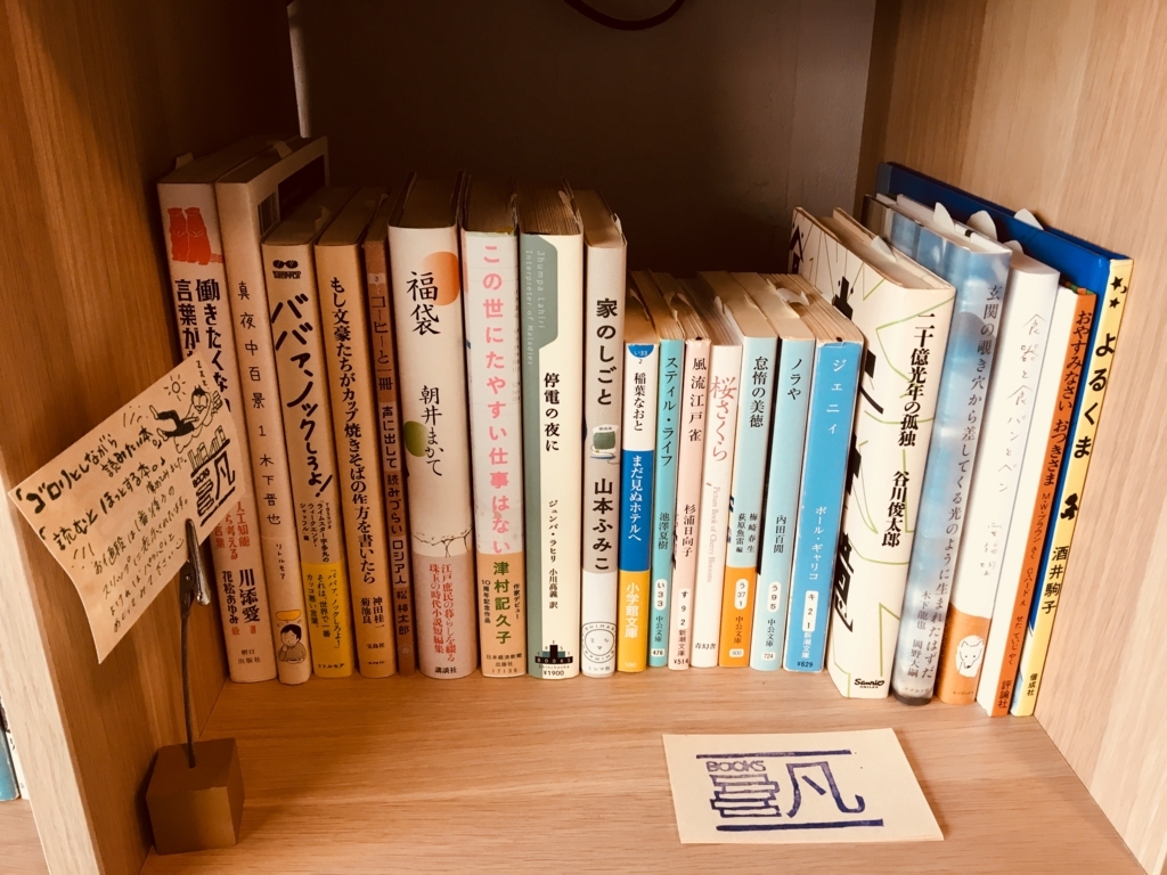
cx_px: 584
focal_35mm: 29
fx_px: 978
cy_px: 438
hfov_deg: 61.7
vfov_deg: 48.2
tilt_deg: -22.8
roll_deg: +0.0
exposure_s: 1/30
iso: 64
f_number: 2.2
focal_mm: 4.15
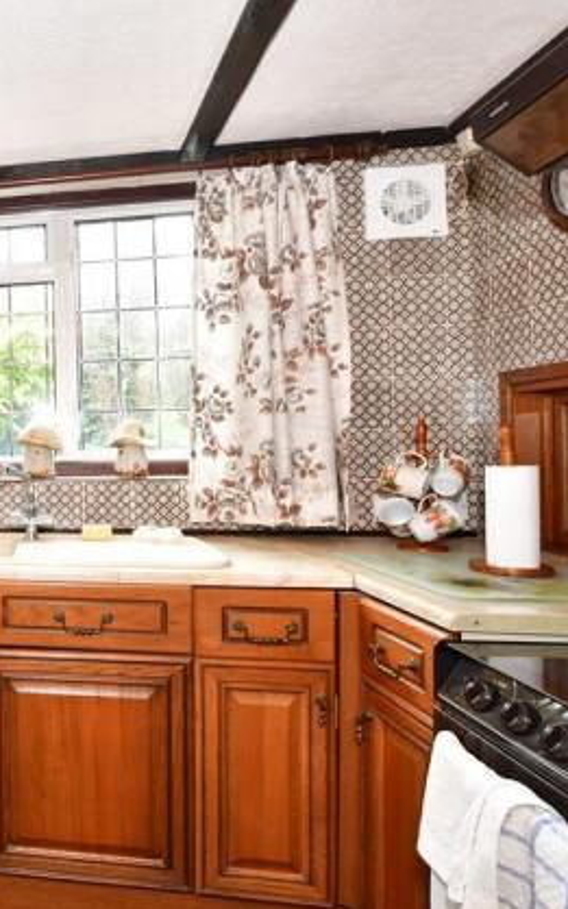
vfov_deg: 74.8
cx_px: -74
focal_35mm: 24
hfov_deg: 40.1
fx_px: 595
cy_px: 438
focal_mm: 10
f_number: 8
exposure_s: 1/2.5
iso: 320
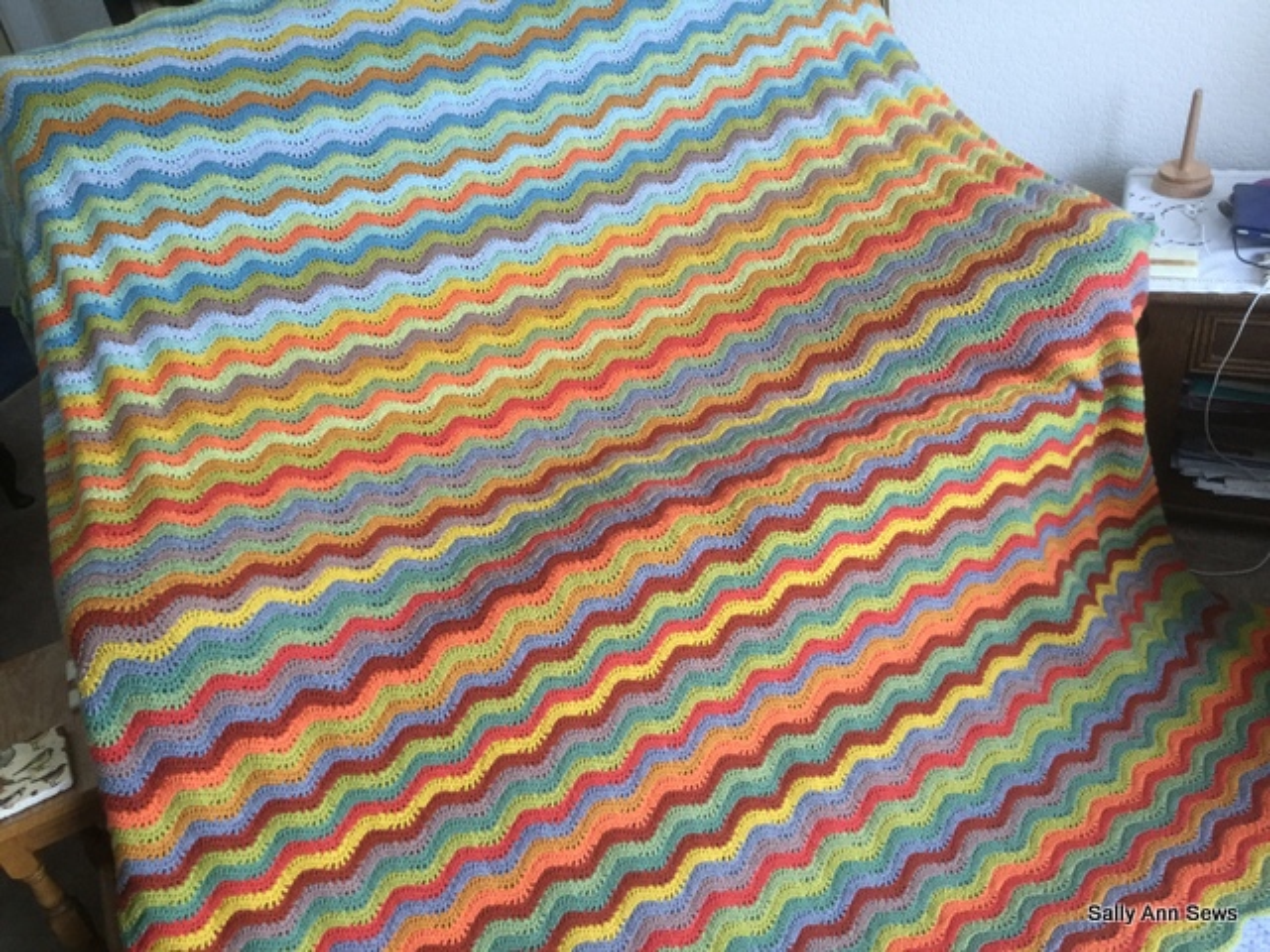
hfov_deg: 58.4
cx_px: 635
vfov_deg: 45.4
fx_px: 1137
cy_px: 476
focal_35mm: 31
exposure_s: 1/33
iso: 100
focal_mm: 3.3
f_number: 2.4
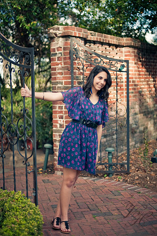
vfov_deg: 38.9
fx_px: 334
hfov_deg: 26.4
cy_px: 117
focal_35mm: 51
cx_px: 78
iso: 320
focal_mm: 50
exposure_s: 1/3200
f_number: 1.4
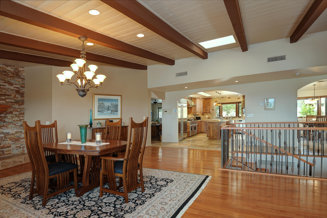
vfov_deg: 64.5
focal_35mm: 19
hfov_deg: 86.9
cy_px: 109
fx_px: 172
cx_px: 164
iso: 400
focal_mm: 19
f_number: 7.1
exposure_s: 1/13
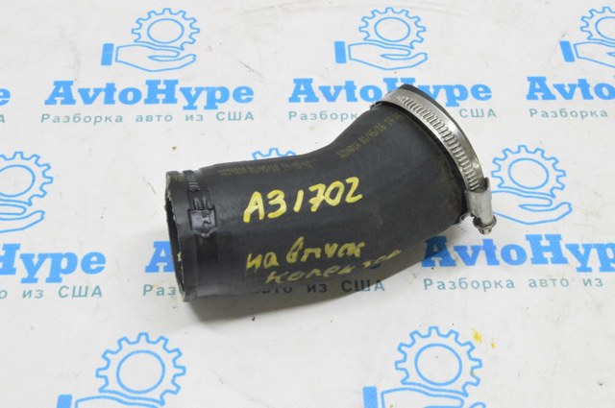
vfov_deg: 23.7
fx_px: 973
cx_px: 308
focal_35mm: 57
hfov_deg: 35.1
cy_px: 204
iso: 6400
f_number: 20
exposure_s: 1/15
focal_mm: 38
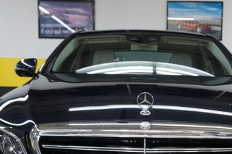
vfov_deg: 18.2
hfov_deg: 27.6
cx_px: 149
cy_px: 149
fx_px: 470
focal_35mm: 73
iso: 250
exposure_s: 1/40
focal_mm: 25
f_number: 4
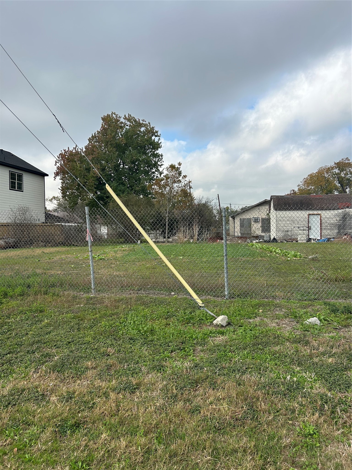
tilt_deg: +0.1
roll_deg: +0.8
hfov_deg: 53.1
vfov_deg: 67.3
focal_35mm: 26
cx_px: 176
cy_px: 235
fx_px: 353
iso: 50
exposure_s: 1/2994
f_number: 1.5
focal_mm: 5.7
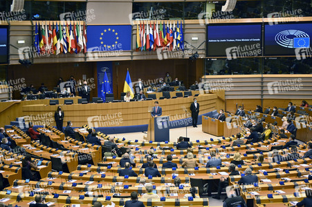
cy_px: 104
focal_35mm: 72
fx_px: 624
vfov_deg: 18.9
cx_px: 156
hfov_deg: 28.1
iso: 2000
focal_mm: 72
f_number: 4.8
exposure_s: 1/320
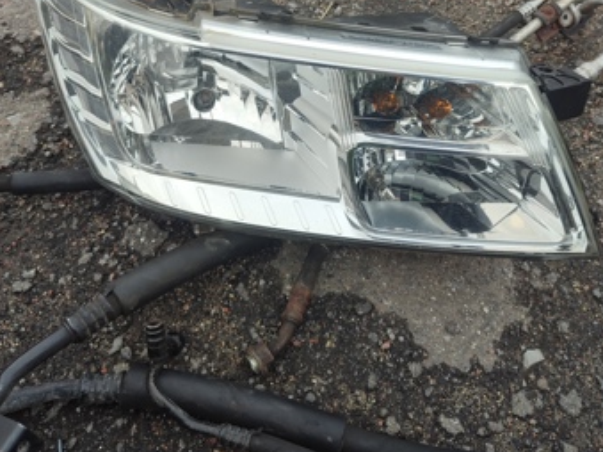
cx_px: 317
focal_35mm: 34
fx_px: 592
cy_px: 119
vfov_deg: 40.7
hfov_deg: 53.9
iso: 50
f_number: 1.89
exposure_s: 1/112
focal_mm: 5.89
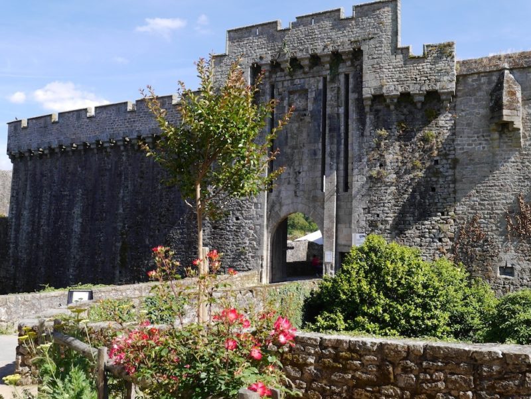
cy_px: 200
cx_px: 266
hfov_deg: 46.8
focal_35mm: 40
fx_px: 614
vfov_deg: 36.0
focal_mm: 20
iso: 160
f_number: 7.1
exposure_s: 1/250
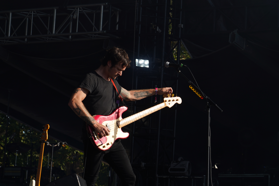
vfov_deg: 9.5
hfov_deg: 14.2
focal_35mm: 145
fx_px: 1124
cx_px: 132
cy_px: 74
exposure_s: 1/400
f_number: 7.1
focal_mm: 105
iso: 100
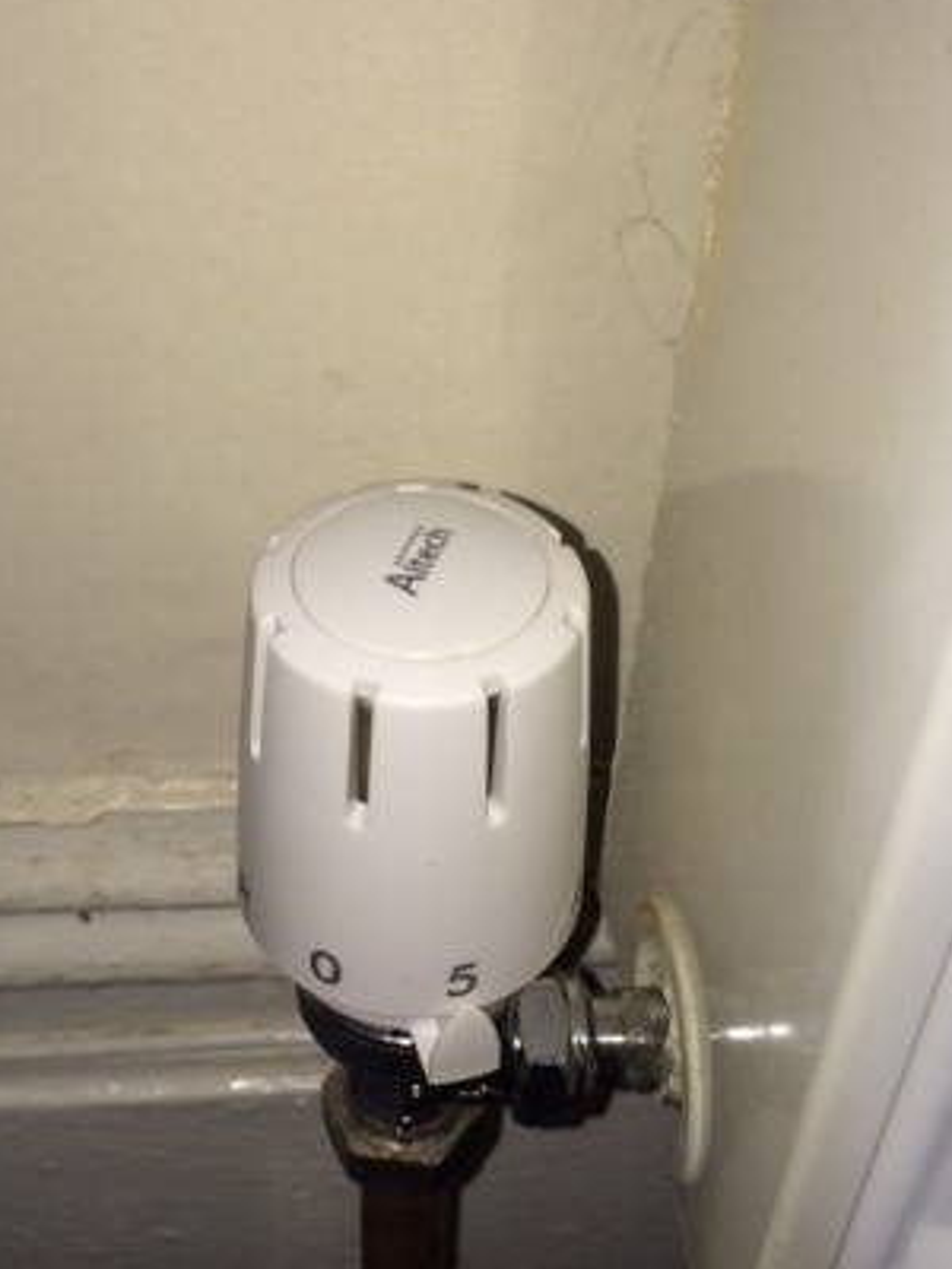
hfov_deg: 30.2
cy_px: 688
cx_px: 368
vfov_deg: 39.6
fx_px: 1760
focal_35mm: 48
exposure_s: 1/145
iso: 32
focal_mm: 4.12
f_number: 2.2
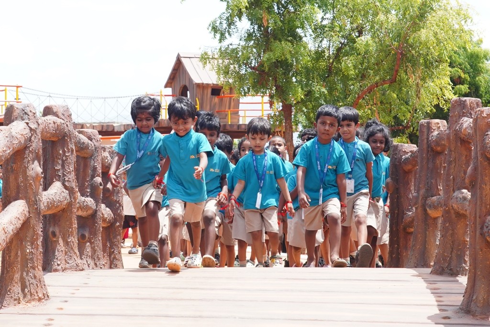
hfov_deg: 46.4
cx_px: 245
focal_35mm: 42
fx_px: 572
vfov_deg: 31.9
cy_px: 164
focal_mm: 42
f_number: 9
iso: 400
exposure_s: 1/320
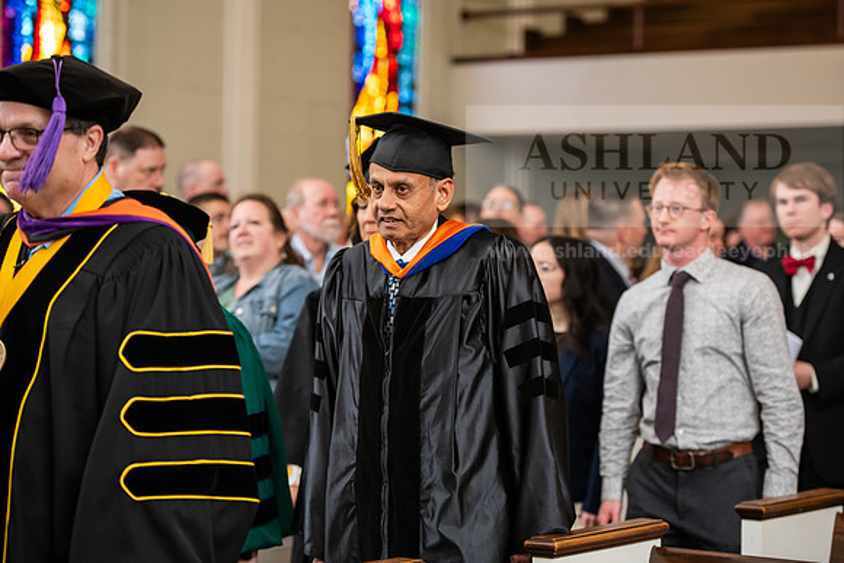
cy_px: 282
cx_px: 422
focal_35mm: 98
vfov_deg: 14.0
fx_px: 2298
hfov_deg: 20.8
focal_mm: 98
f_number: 3.5
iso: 1250
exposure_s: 1/200
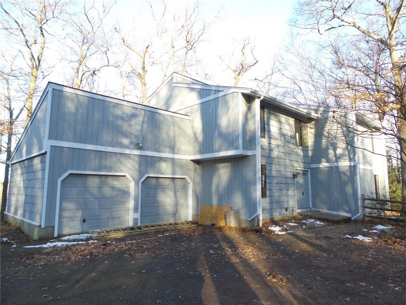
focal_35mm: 23
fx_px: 270
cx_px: 203
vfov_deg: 58.9
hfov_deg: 73.9
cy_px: 152
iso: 100
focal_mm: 4.1
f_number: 3.5
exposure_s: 1/100
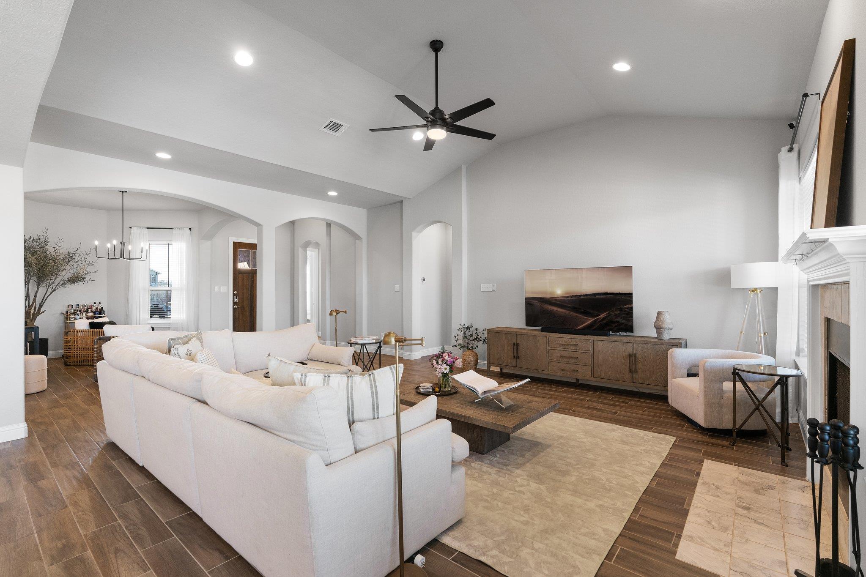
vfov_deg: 73.7
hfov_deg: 96.7
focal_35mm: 16
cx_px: 433
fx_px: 385
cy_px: 288
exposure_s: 1/15
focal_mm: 16
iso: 2000
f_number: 8
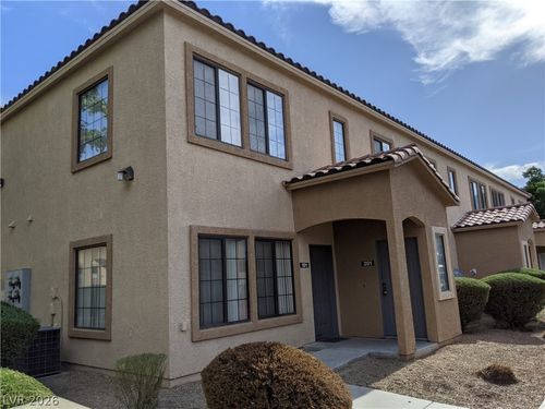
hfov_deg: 65.3
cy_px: 204
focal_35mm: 27
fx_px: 425
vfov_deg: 51.4
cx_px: 272
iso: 37
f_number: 1.8
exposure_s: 1/3906
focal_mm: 4.44
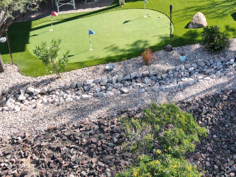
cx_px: 202
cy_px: -29
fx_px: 402
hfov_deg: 31.5
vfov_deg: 23.0
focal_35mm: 59
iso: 140
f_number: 1.7
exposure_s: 1/2000
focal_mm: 6.72
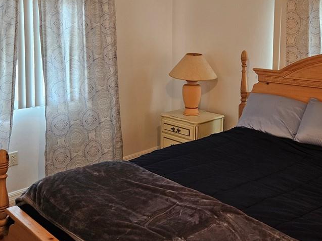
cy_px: 69
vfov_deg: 37.9
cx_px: 206
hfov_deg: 49.5
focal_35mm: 37
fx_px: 344
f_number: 1.8
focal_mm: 5.4
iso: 640
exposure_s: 1/120
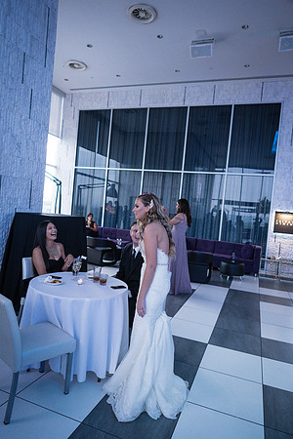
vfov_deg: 71.5
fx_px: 305
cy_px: 220
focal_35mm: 25
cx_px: 146
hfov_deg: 51.3
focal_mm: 25
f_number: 2.2
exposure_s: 1/100
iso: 2000
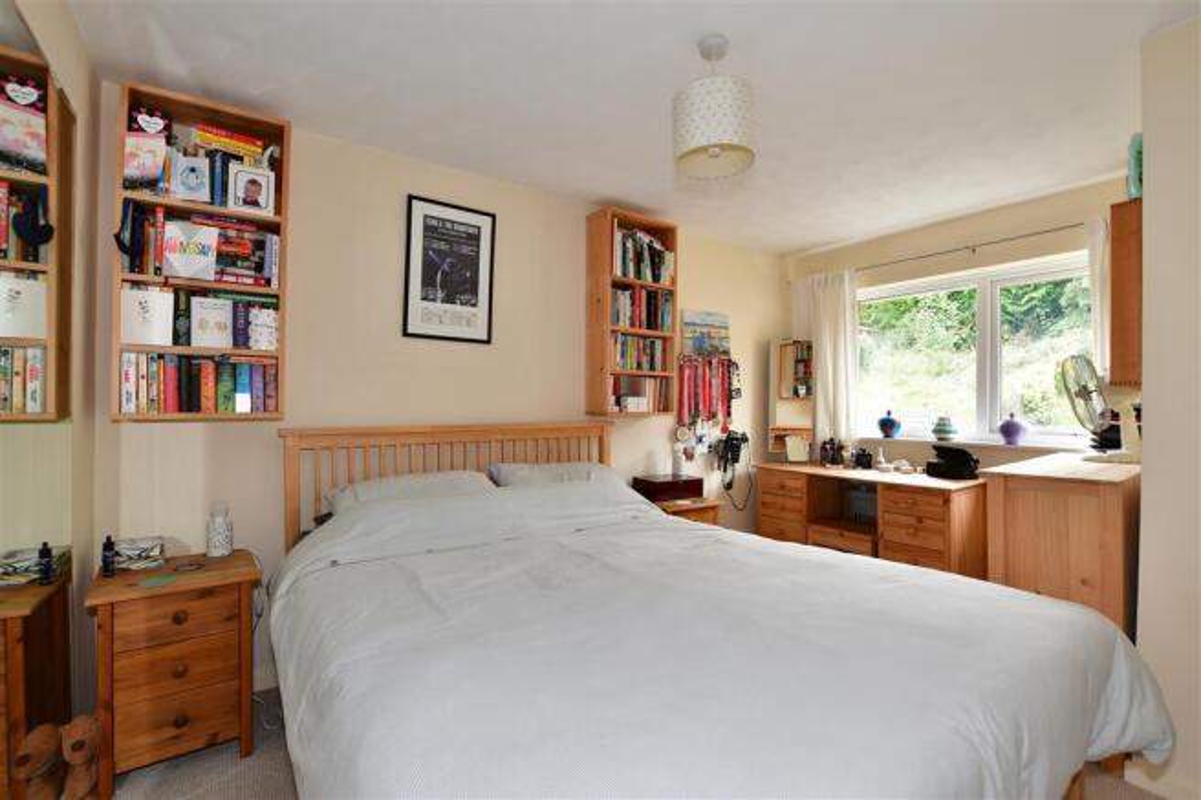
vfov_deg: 77.3
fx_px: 500
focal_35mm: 15
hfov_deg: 100.4
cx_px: 600
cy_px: 400
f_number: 7.1
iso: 160
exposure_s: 1/10
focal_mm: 10
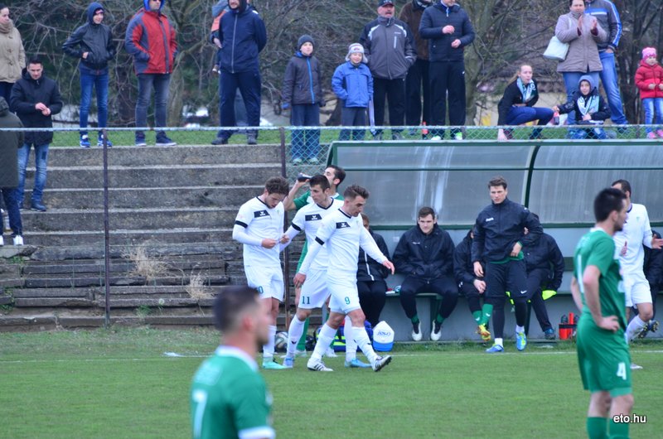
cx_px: 332
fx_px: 8271
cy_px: 220
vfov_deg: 3.0
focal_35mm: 450
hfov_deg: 4.6
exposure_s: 1/250
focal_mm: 300
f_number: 5.6
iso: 500
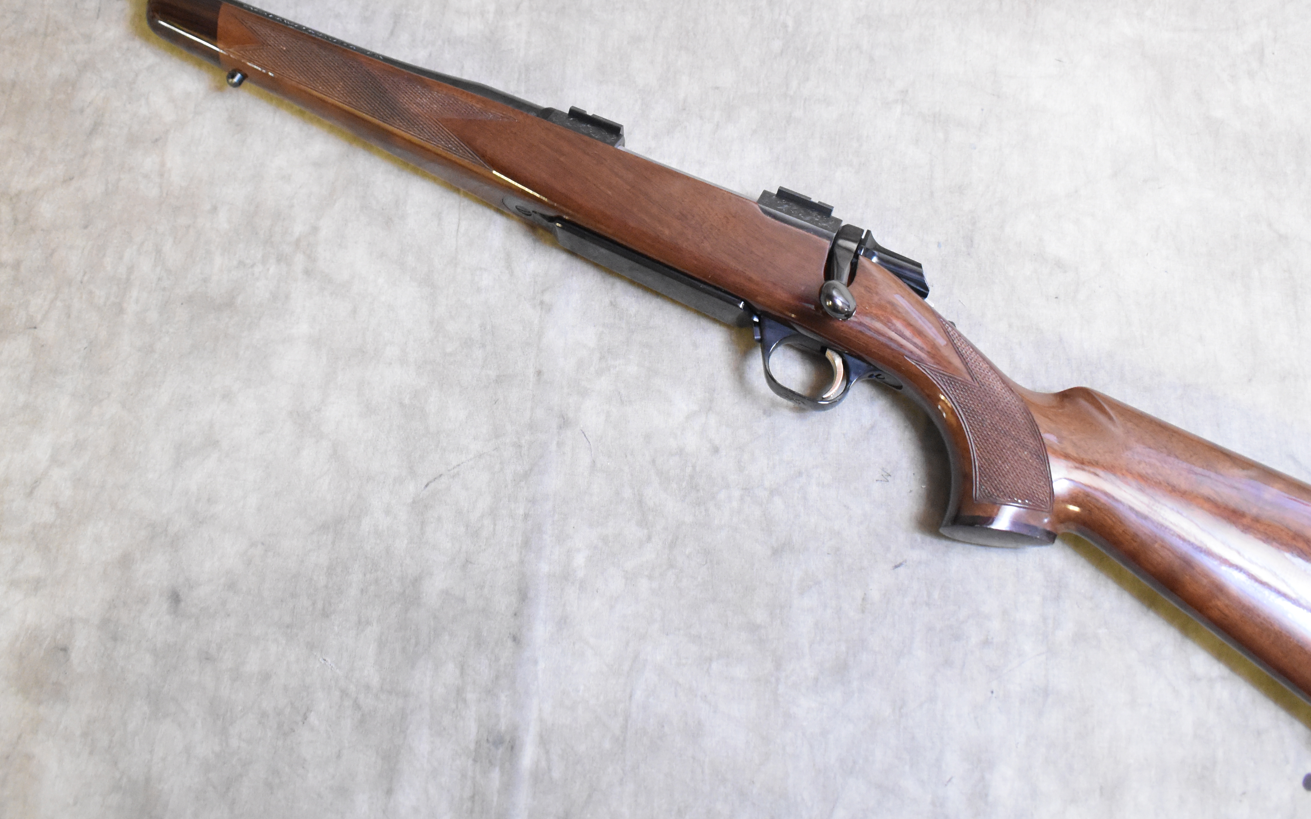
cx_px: 613
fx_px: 1429
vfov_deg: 31.3
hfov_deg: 49.2
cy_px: 188
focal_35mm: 40
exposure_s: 1/30
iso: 3200
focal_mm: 18
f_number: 3.5
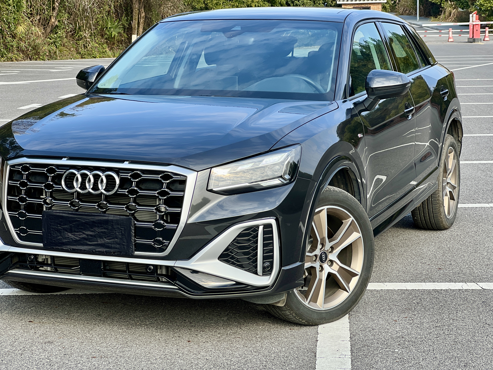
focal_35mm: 77
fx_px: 1097
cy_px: 185
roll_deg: +1.2
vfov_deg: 19.1
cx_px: 246
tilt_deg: -8.5
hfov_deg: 25.3
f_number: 2.8
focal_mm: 9
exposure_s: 1/189
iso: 25
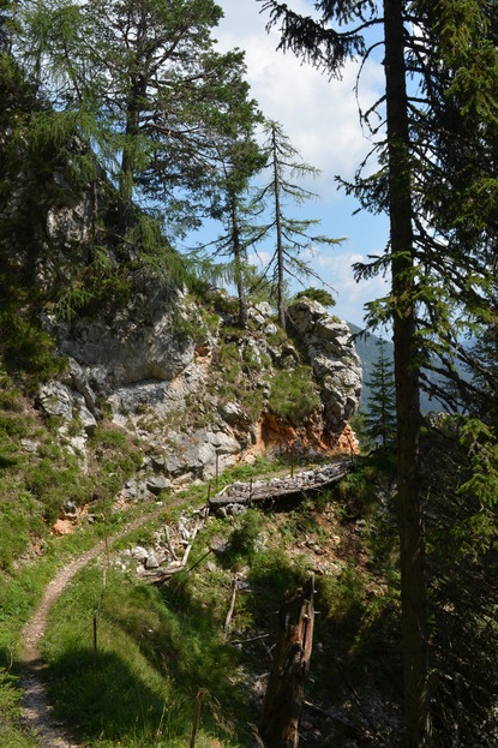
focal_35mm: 40
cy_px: 369
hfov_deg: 33.4
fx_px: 830
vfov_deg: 48.5
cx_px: 252
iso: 500
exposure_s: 1/500
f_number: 11
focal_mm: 26
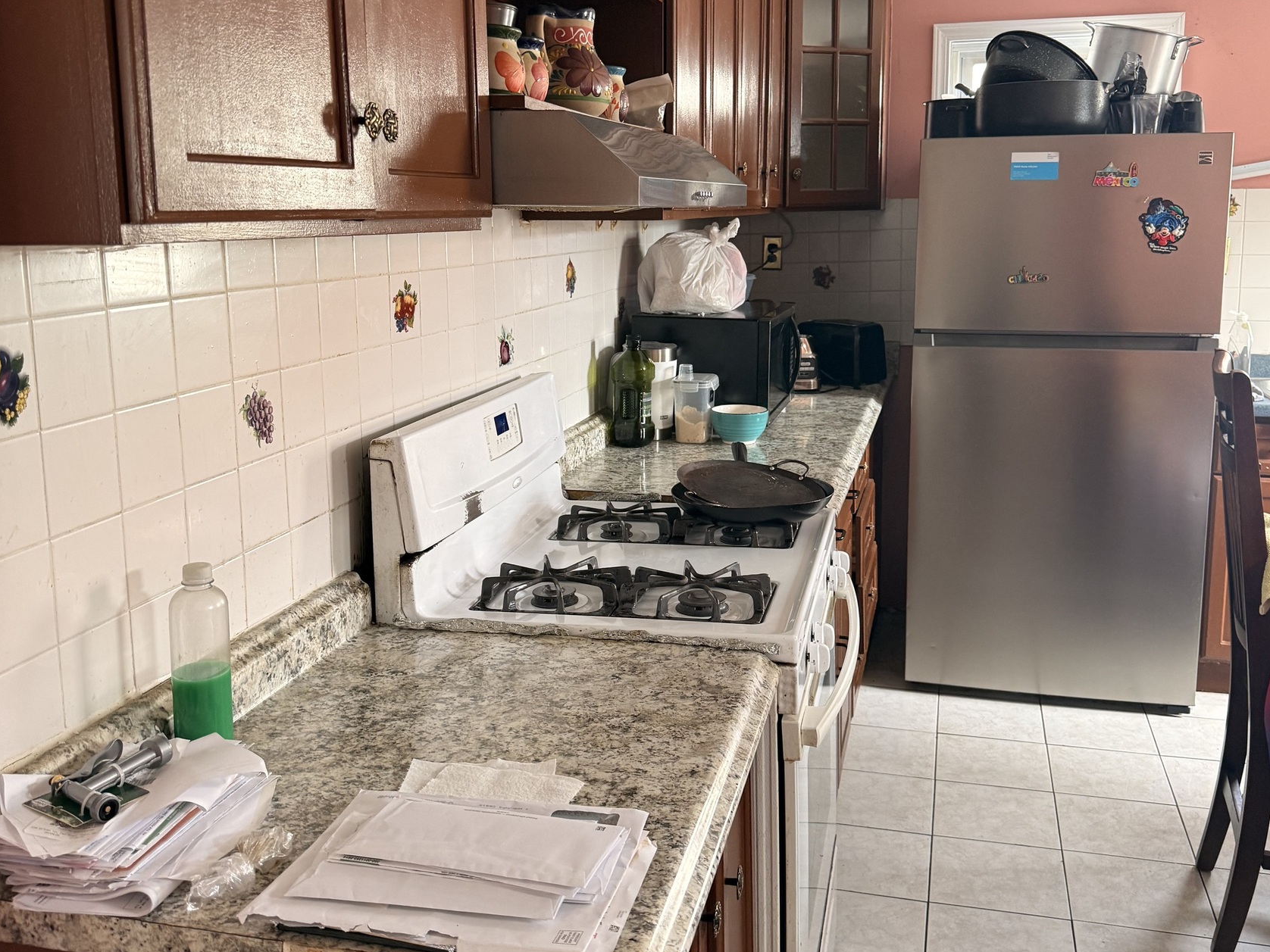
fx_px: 1211
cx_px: 652
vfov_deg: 42.8
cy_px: 411
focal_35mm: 33
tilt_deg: -8.8
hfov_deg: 55.3
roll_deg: +0.4
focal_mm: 6.76
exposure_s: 1/77
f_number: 1.78
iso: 200
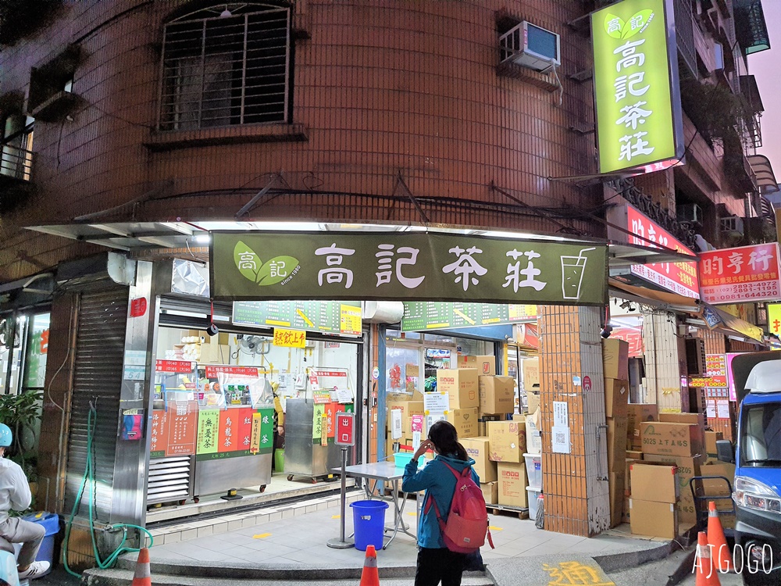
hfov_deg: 67.3
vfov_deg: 53.1
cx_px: 390
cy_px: 293
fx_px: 587
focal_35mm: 26
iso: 200
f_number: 1.7
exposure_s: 1/40
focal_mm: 4.32
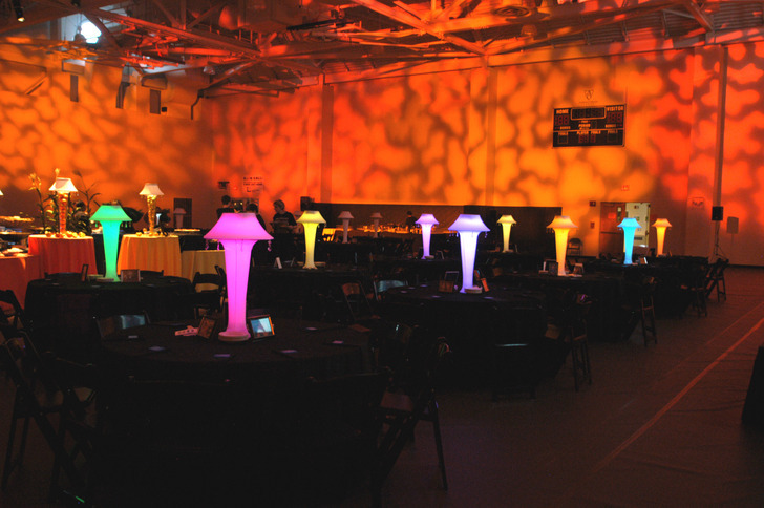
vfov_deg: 39.9
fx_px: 700
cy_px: 254
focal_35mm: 33
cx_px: 382
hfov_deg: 57.3
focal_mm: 22
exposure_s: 1/20
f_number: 3.3
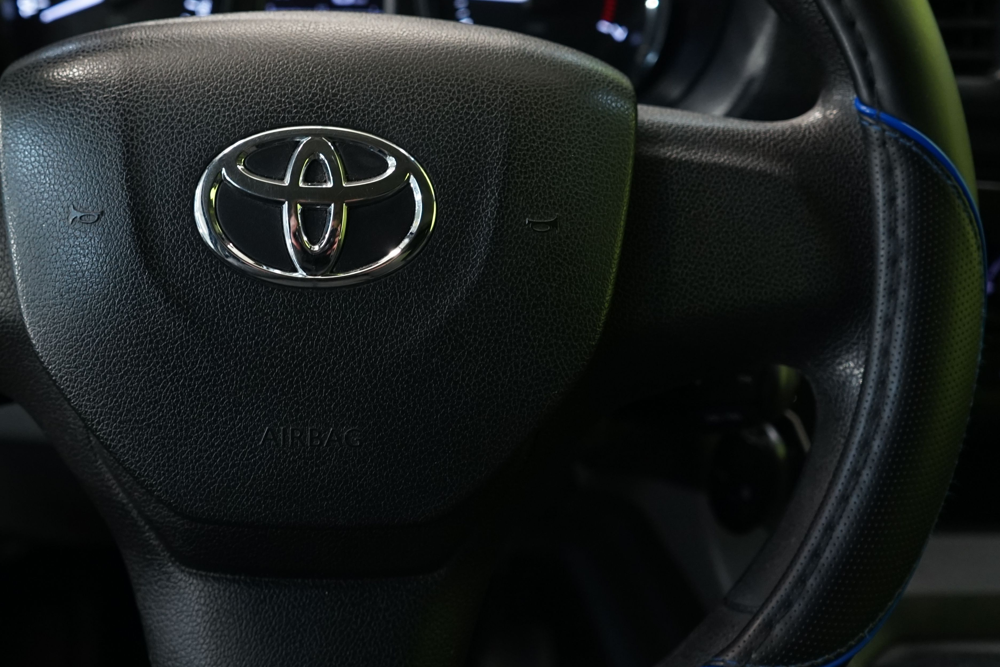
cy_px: 201
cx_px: 327
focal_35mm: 48
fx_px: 1333
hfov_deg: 40.6
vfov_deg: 27.8
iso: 1000
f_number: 4.5
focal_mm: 30
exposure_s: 1/25
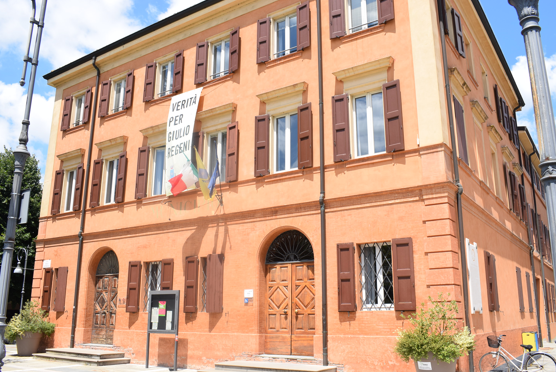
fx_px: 479
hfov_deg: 60.2
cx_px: 276
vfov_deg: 42.4
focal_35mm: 31
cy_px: 189
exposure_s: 1/400
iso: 200
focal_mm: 20
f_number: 10
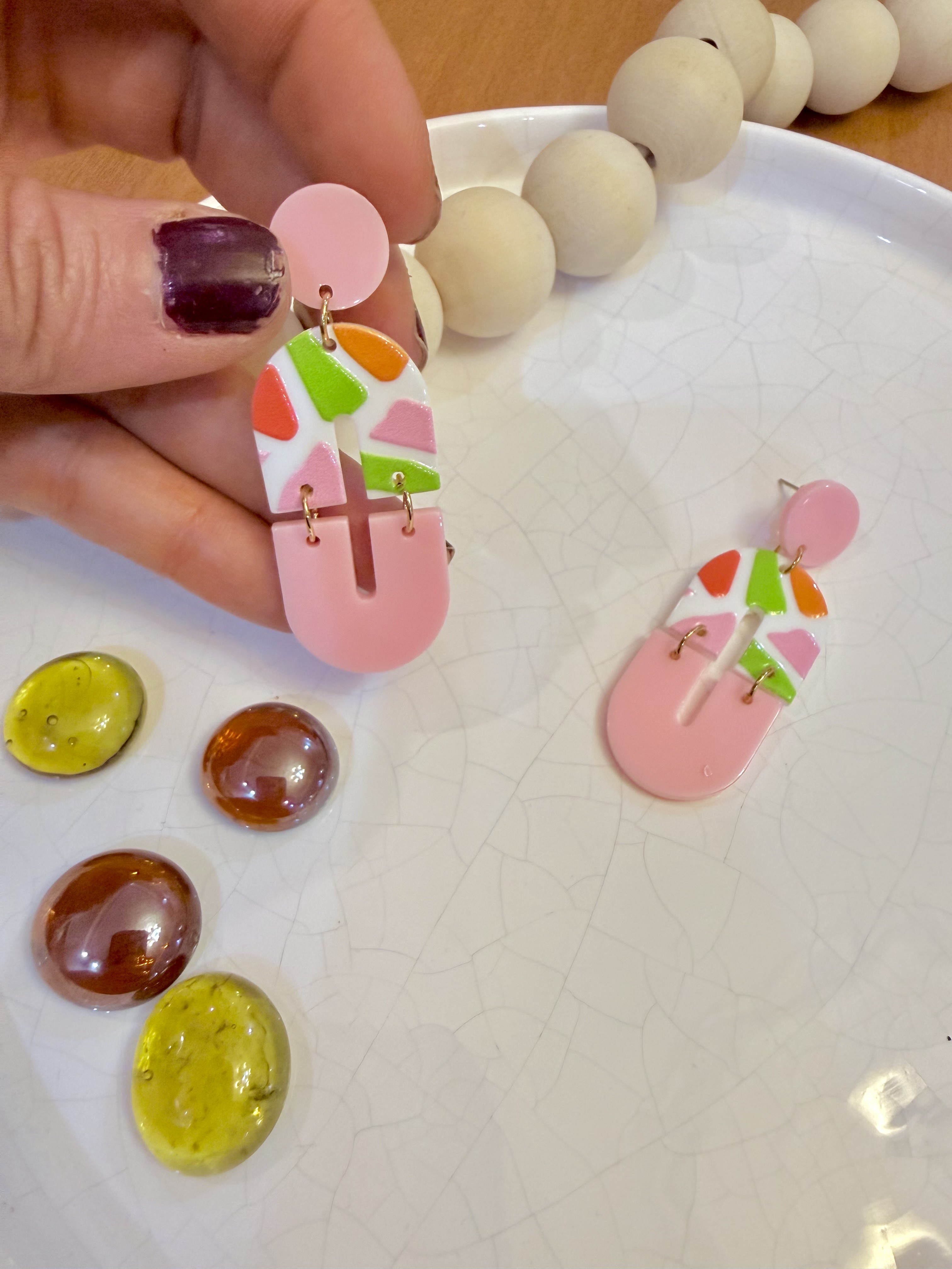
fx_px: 880
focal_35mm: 24
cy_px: 634
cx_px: 476
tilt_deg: -62.2
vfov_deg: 71.6
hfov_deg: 56.8
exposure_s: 1/100
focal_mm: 2.22
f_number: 2.2
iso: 250
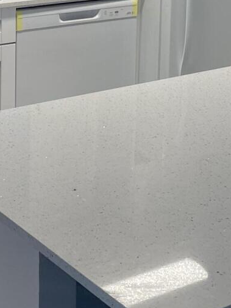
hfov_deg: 14.3
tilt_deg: -11.0
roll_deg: -1.2
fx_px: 916
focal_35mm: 103
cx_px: 153
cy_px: -3
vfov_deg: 18.6
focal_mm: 4.2
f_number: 1.6
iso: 64
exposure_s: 1/120
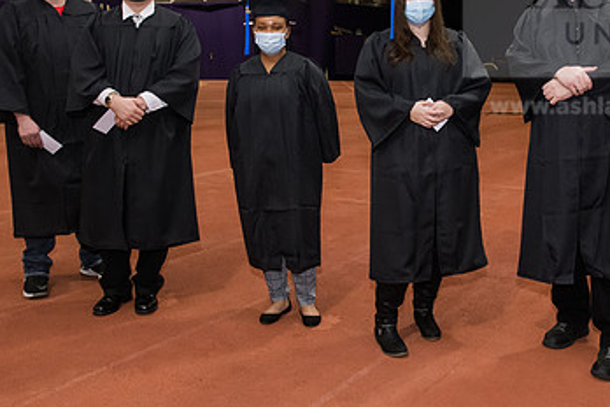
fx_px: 762
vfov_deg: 29.7
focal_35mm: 45
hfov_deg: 43.0
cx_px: 410
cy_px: 143
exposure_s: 1/160
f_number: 5.6
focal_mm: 27
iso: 2500
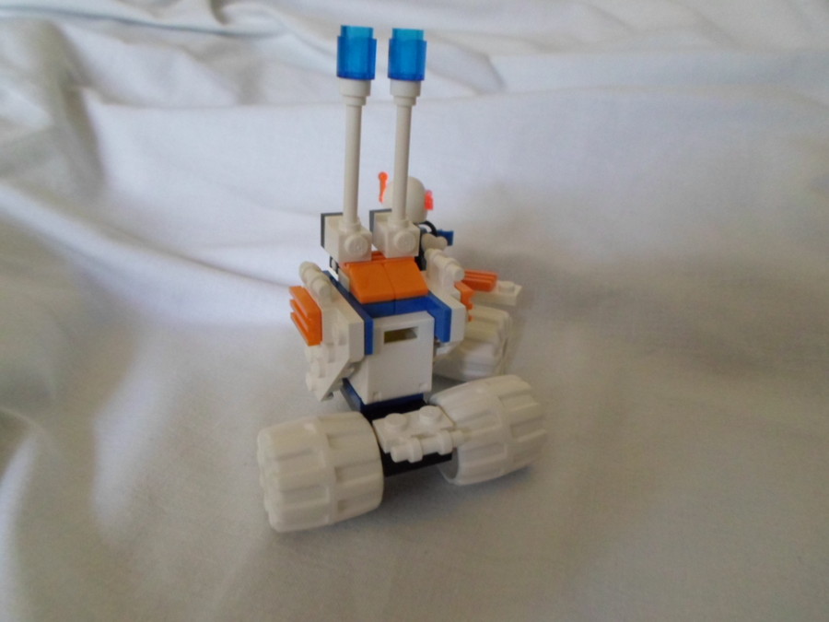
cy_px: 311
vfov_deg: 54.9
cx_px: 414
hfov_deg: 69.4
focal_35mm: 25
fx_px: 599
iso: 400
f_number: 2.5
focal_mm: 4.5
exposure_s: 1/15
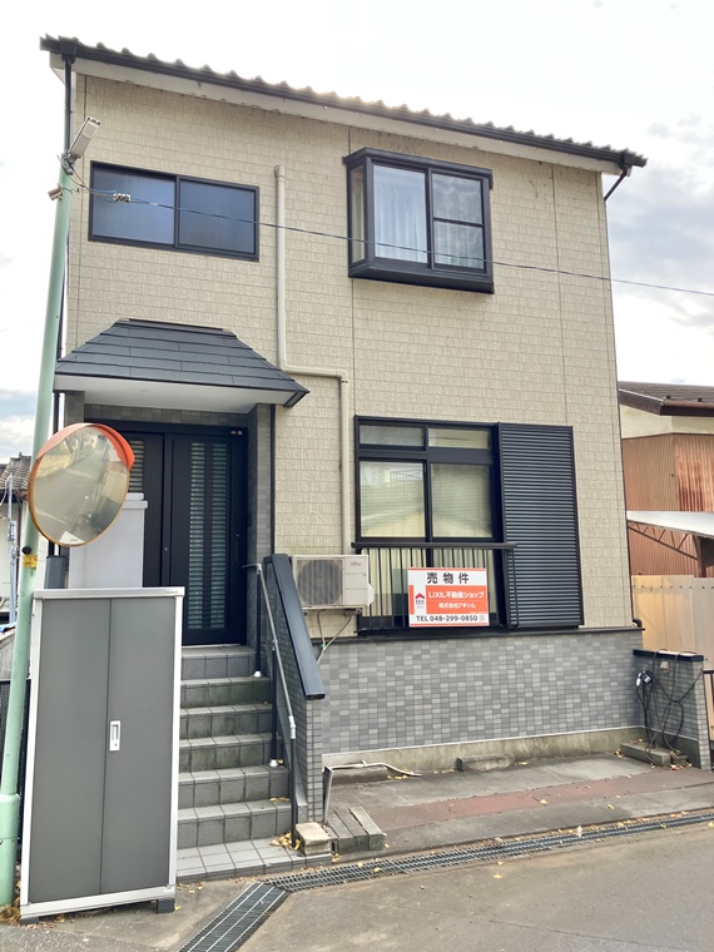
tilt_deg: +8.5
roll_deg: +1.6
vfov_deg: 63.4
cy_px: 476
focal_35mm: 28
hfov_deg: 49.7
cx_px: 357
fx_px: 770
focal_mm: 3.99
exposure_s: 1/445
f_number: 1.8
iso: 32
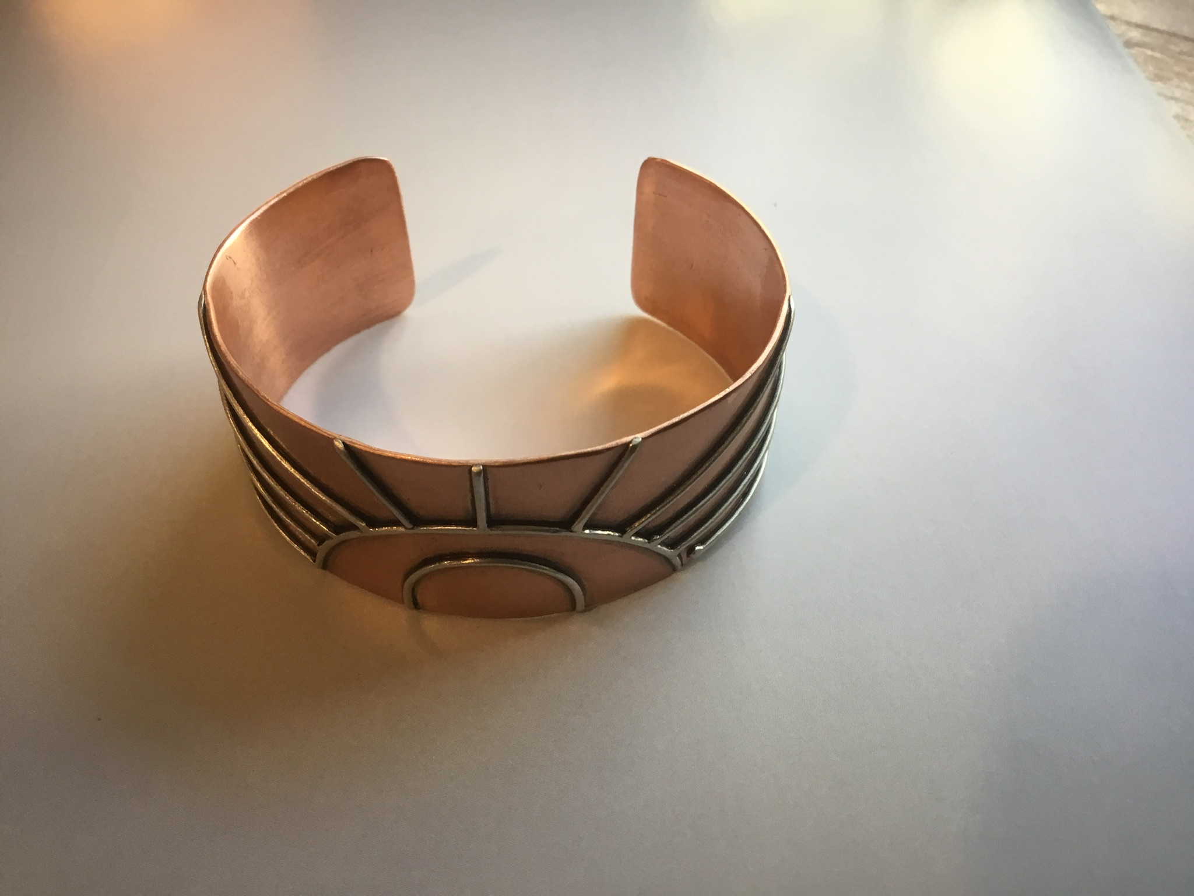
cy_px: 448
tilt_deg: -48.3
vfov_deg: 45.4
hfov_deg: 58.4
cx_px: 597
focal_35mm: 31
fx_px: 1069
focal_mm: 3.3
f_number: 2.4
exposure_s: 1/30
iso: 64
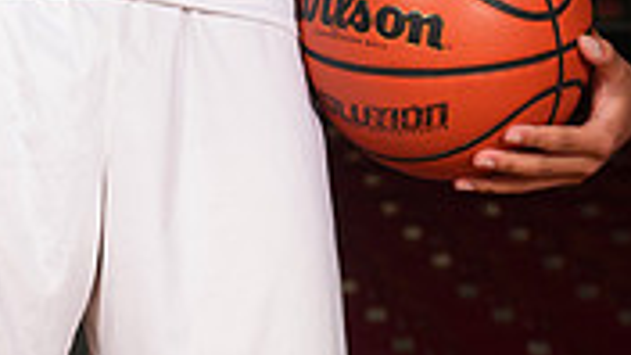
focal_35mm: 188
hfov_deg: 11.4
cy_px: -445
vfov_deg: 6.2
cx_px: 115
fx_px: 3146
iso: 400
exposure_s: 1/200
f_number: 8
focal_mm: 70
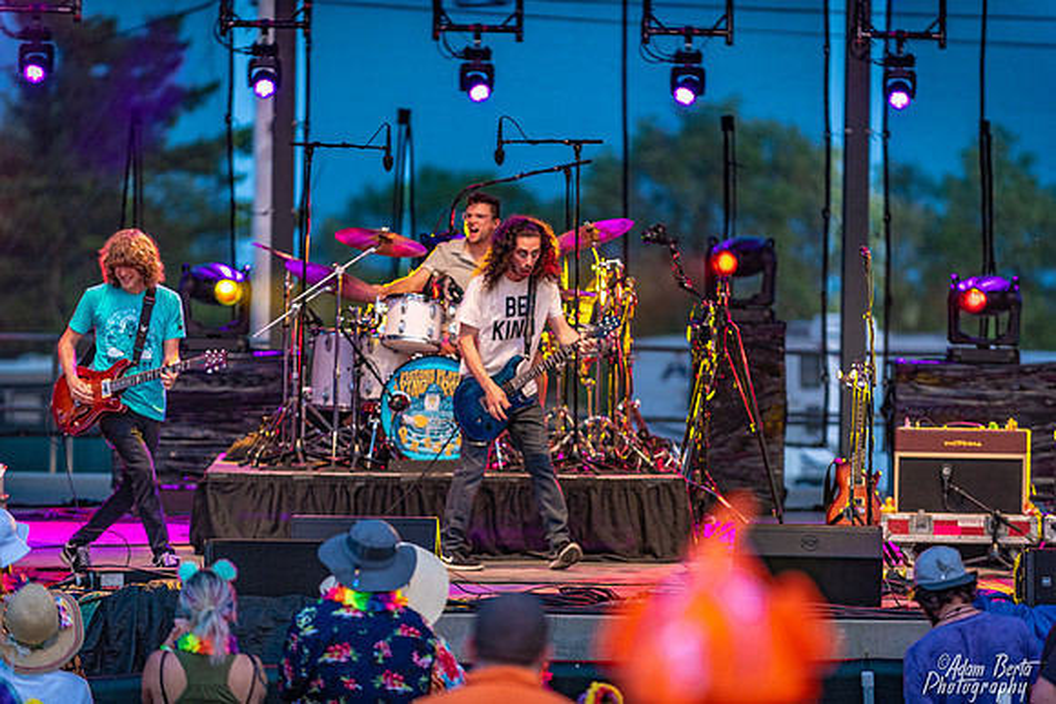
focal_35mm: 190
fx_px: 5574
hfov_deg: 10.8
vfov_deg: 7.2
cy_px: 352
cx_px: 528
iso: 500
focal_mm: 190
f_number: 2.8
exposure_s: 1/250
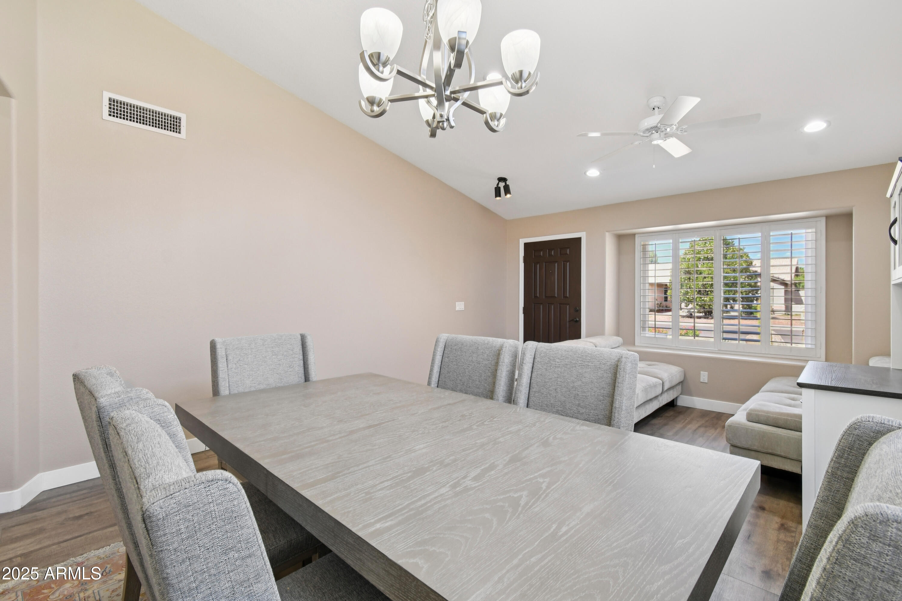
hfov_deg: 100.4
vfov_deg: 77.3
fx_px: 376
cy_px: 300
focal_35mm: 15
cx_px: 451
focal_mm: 10
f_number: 8
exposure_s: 1/25
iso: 400
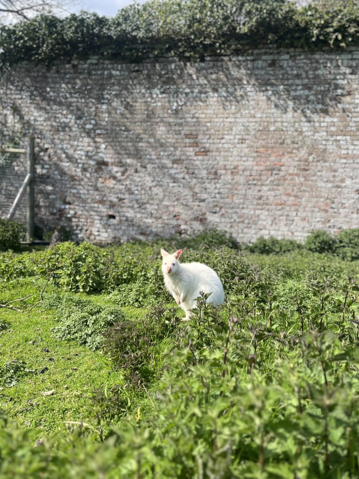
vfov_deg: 65.3
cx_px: 175
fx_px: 373
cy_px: 236
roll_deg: -2.4
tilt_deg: -1.7
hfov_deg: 51.3
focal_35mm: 27
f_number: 1.6
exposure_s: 1/1672
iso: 50
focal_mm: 5.1
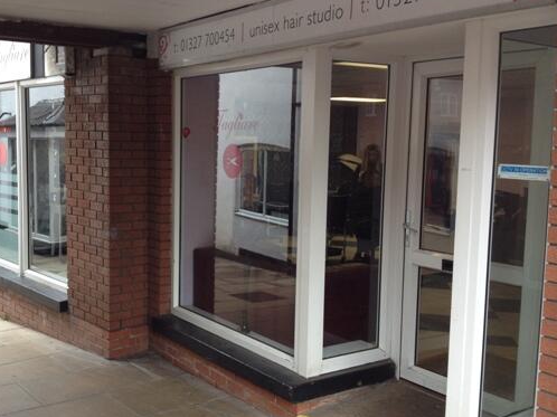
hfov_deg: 41.9
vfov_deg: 32.2
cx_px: 226
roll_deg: +0.1
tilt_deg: -7.1
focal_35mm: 45
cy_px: 206
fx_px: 724
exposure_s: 1/60
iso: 64
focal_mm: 4.28
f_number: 2.4
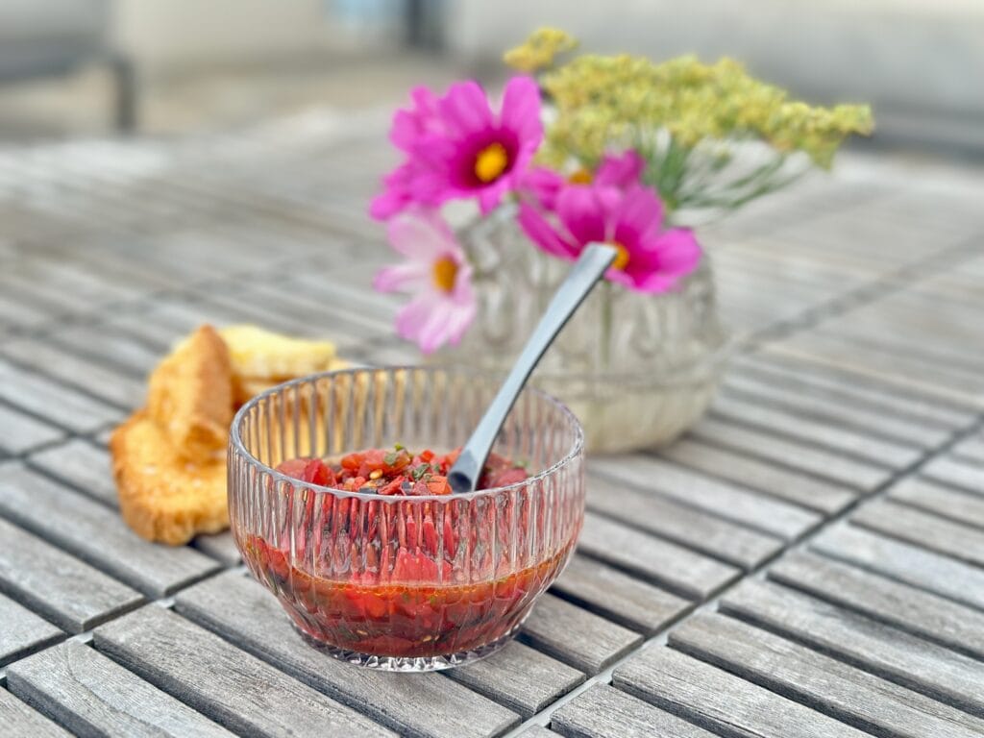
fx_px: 1364
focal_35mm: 48
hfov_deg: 39.7
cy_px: 369
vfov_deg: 30.3
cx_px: 492
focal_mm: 6.86
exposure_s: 1/106
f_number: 1.78
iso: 125
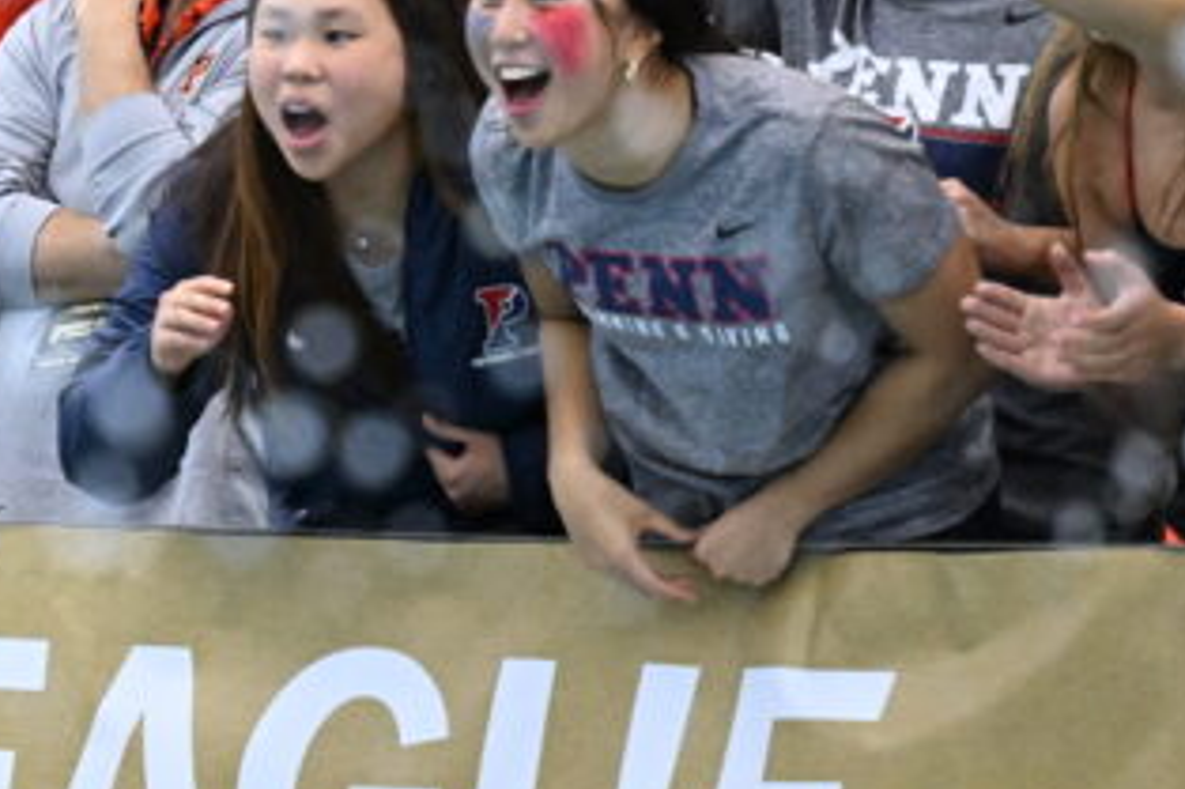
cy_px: 268
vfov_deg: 2.5
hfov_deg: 3.7
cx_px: -196
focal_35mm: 551
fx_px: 18127
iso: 5000
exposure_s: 1/1600
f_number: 2.8
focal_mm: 160
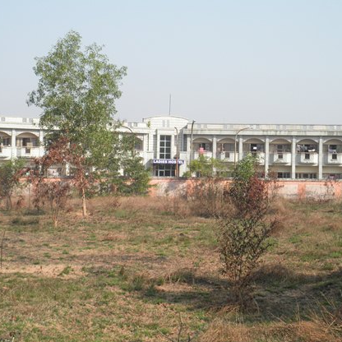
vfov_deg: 24.7
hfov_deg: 24.7
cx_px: 167
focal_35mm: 70
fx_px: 782
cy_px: 171
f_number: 3.8
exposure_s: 1/400
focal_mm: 10.5
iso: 64
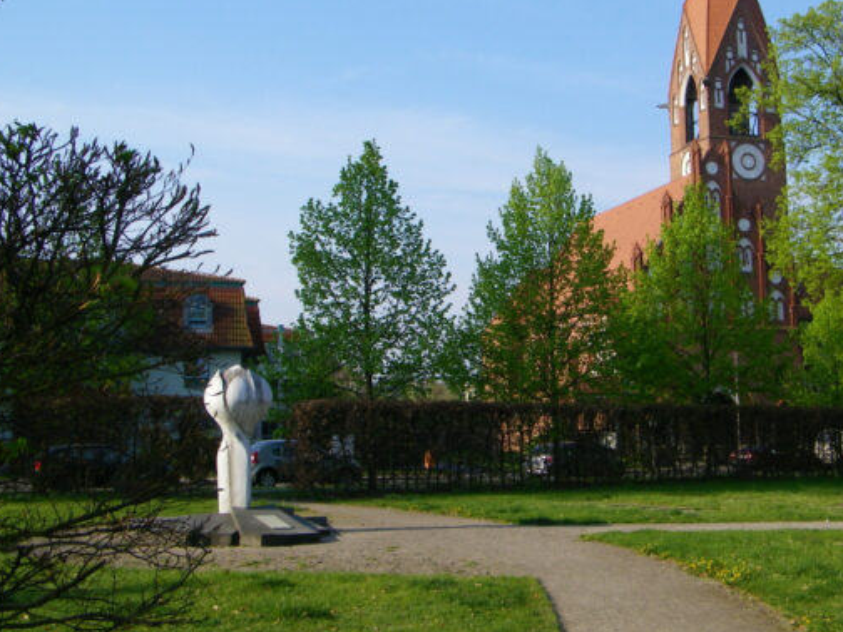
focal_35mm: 47
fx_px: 1145
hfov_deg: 40.3
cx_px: 498
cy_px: 249
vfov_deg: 30.8
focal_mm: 6.6
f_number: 7.4
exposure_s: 1/160
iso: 80
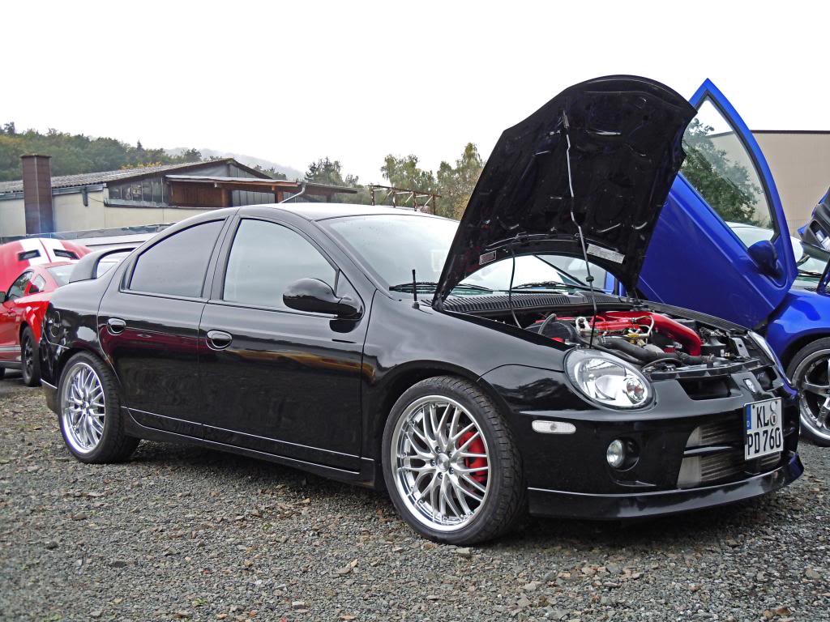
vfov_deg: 32.2
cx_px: 415
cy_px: 311
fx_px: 1079
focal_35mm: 45
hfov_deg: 42.1
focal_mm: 8.1
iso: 100
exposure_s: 1/125
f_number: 3.8
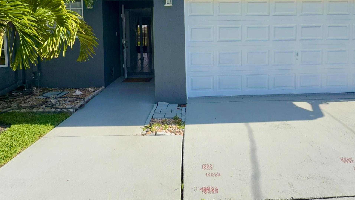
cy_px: 48
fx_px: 216
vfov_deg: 47.5
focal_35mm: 23
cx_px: 196
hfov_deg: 78.5
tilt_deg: -3.3
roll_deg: +2.0
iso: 20
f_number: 2.2
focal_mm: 2.22
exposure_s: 1/955
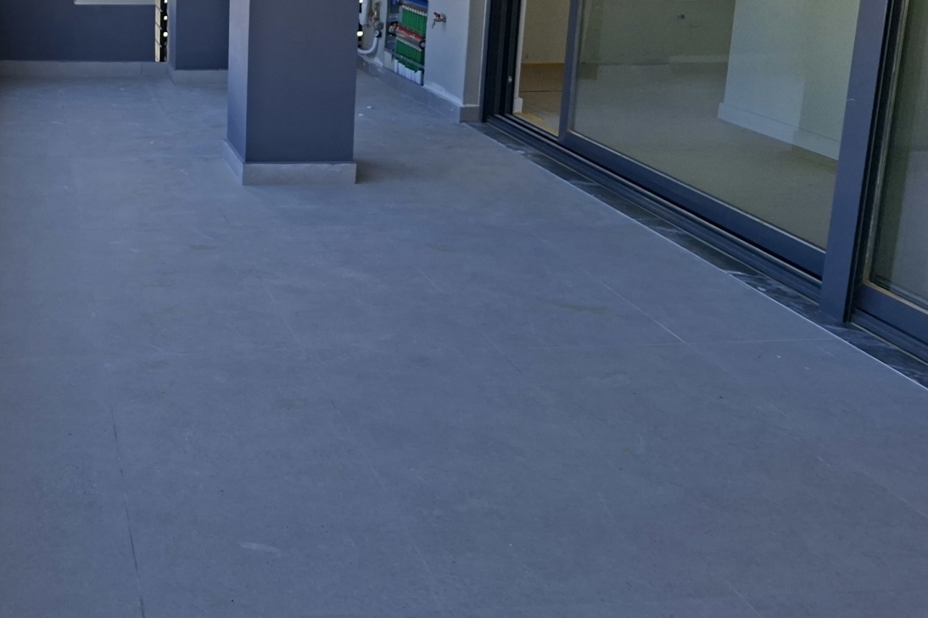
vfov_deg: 30.9
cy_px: 98
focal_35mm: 42
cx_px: 139
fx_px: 1082
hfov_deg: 43.4
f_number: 1.8
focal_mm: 5.54
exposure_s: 1/894
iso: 50
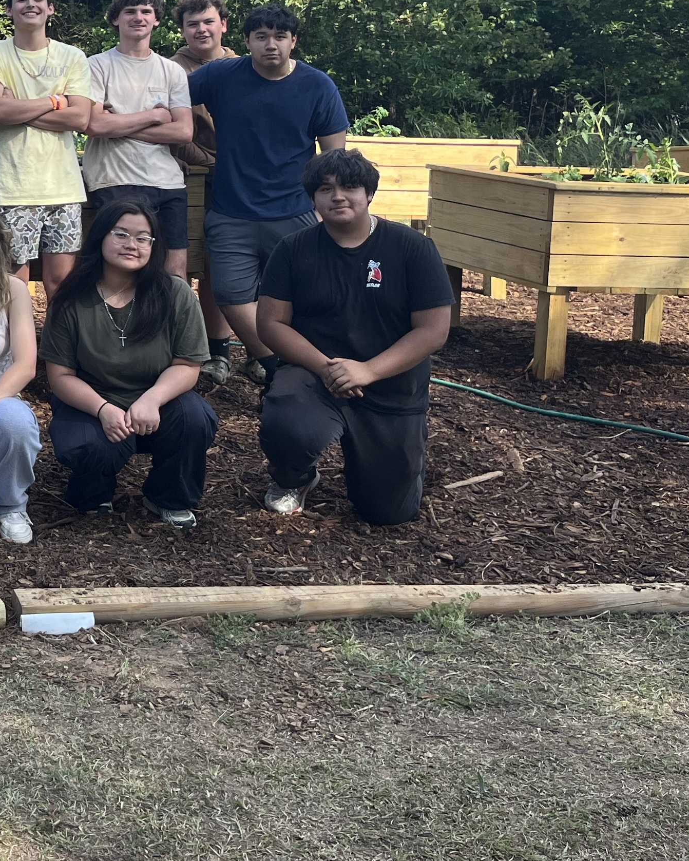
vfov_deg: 30.0
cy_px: 130
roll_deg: +1.1
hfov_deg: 22.0
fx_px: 1555
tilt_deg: -0.7
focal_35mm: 61
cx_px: -250
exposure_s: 1/701
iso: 50
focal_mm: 5.1
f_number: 1.6
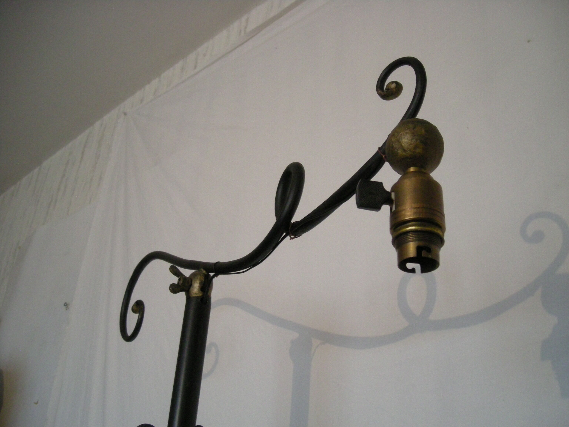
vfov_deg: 40.7
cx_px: 284
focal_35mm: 35
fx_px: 575
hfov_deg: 52.6
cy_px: 214
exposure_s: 1/45.5
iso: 400
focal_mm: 5.7
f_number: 2.8
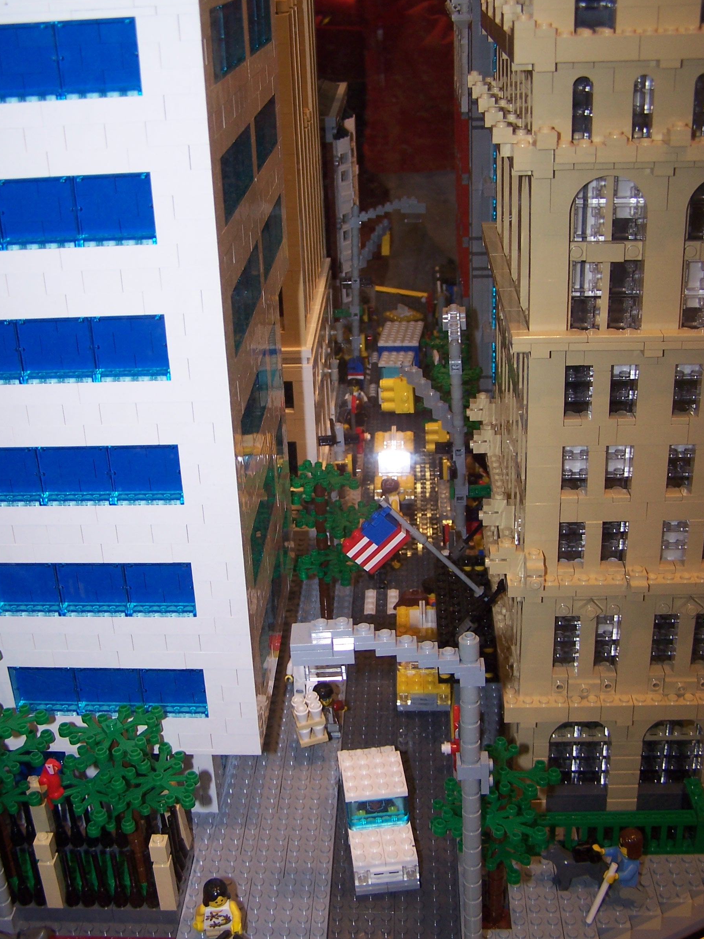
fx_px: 1112
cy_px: 434
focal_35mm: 41
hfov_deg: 35.1
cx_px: 326
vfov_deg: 45.7
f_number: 2.8
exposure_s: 1/60
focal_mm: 6.3
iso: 80
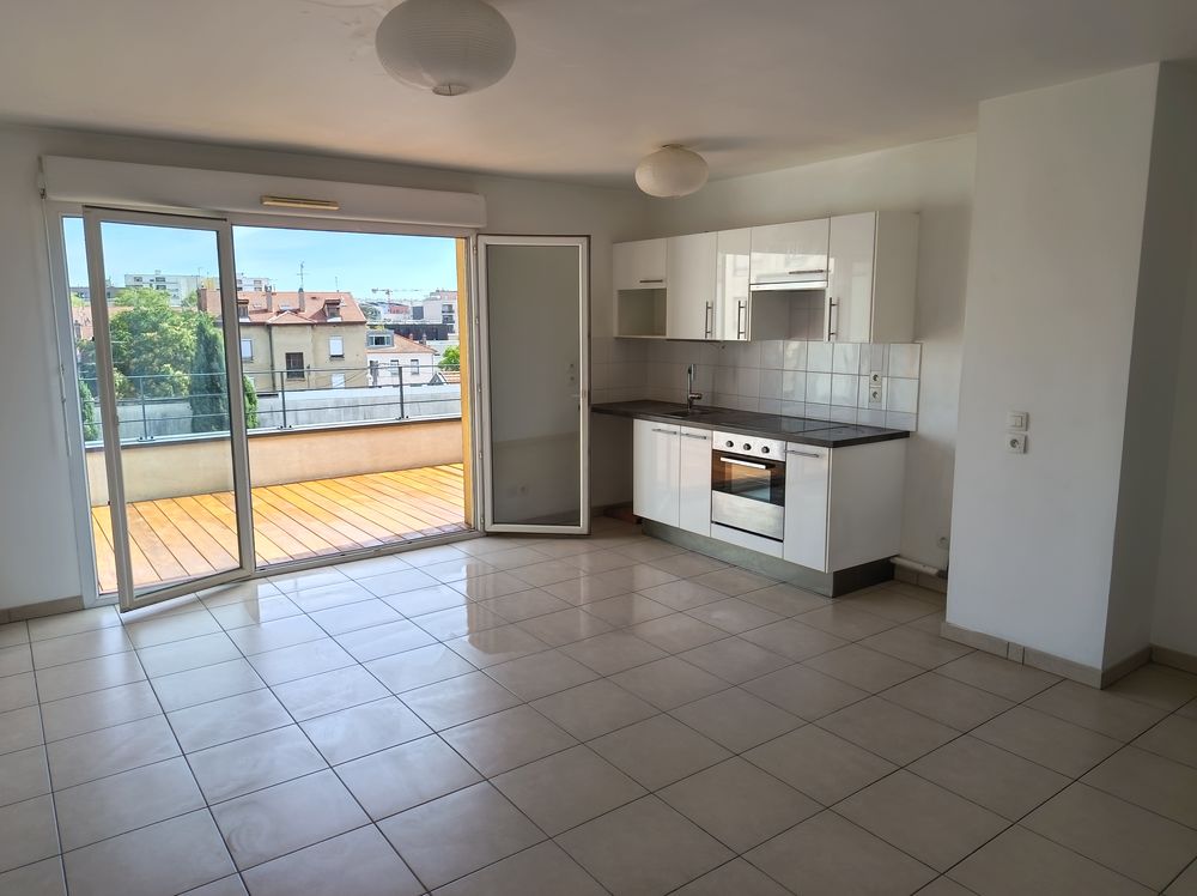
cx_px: 598
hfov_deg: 71.6
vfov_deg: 56.7
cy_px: 448
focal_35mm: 24
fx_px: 829
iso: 141
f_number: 1.75
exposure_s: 1/100
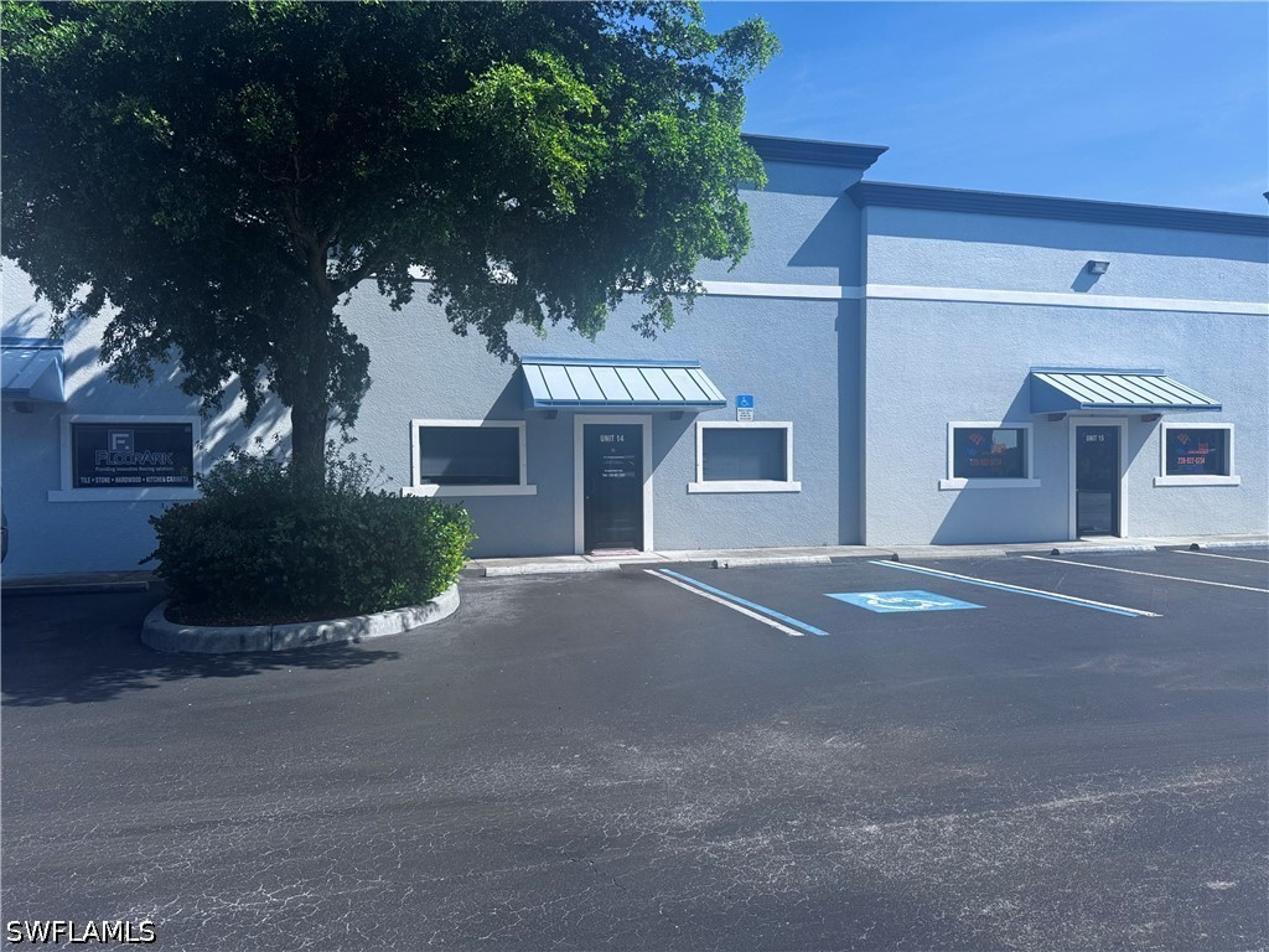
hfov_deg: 71.6
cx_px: 634
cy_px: 476
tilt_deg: -2.0
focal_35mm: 24
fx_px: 880
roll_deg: +0.2
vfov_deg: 56.8
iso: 80
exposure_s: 1/4049
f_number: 1.78
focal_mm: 6.76
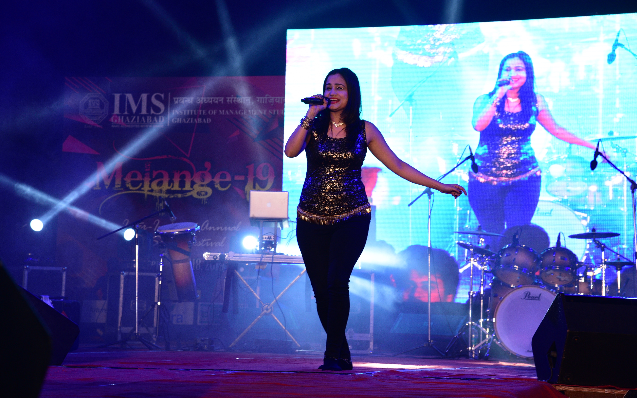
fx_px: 1528
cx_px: 319
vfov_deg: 14.8
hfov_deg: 23.6
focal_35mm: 88
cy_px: 203
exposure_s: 1/125
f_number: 6.3
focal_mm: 86
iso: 1000
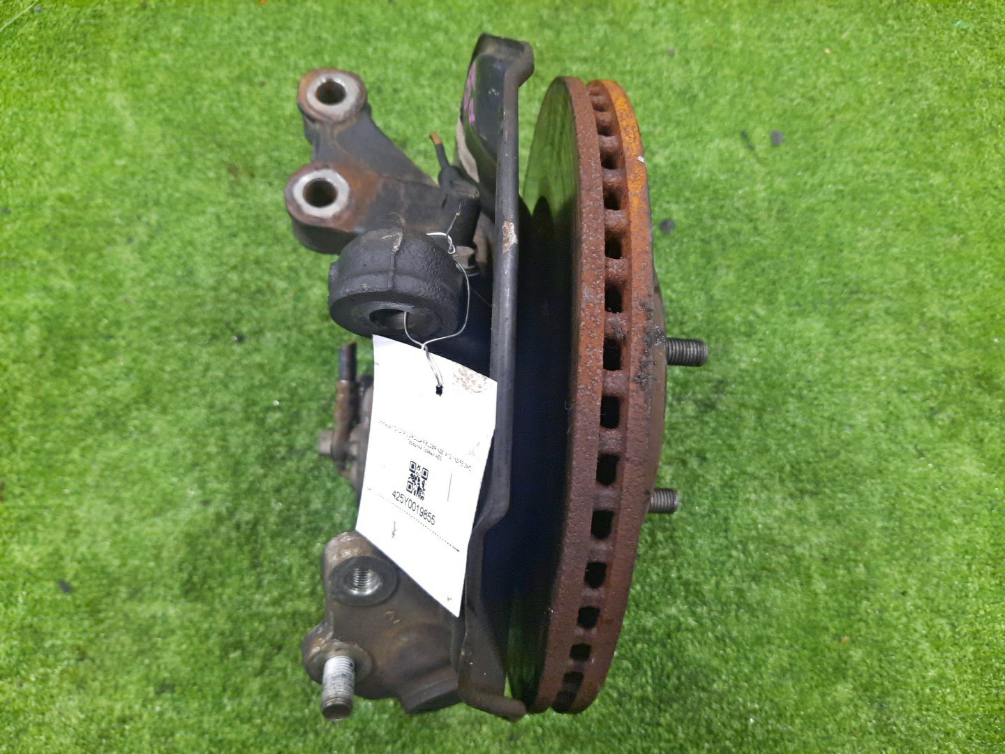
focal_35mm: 25
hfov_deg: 69.4
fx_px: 726
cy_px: 377
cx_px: 502
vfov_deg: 54.9
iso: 347
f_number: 2
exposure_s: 1/25
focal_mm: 4.6
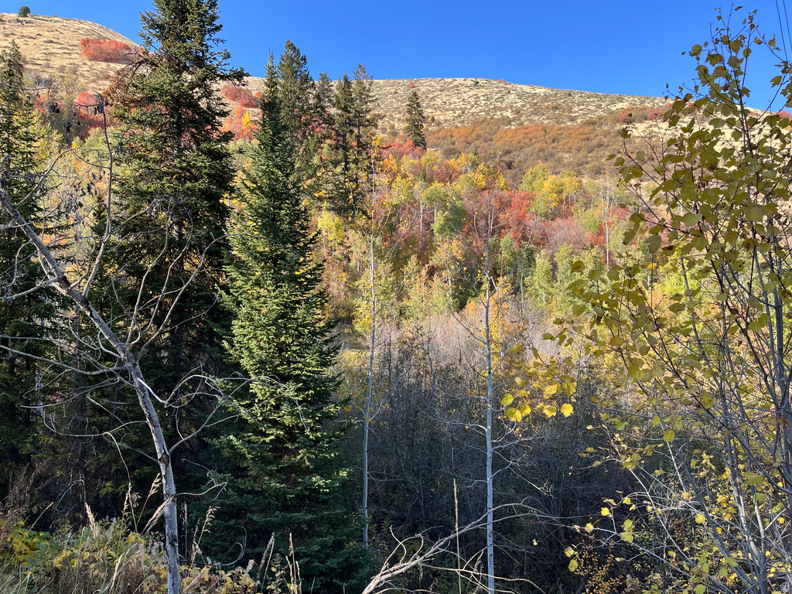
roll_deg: +1.6
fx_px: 595
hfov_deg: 67.3
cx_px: 396
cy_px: 297
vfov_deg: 53.1
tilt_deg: +0.2
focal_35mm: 26
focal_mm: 5.1
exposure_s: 1/858
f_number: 1.6
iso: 50
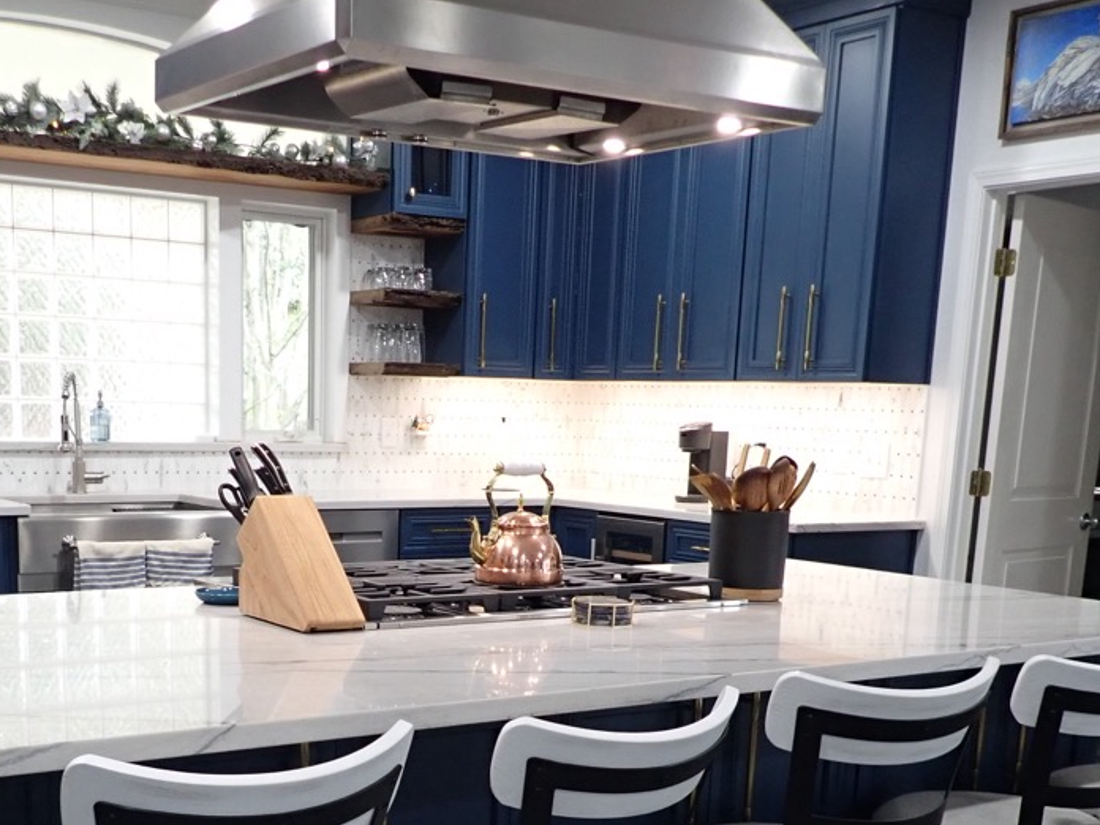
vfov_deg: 30.3
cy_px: 718
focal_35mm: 46
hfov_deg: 40.8
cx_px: 384
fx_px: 1462
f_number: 2
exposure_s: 1/30
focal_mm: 4.5
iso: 200
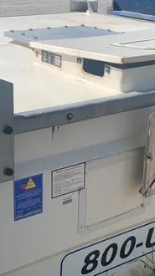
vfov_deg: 33.3
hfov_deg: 19.0
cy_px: 151
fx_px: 461
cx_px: 45
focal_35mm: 63
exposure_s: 1/2257
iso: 25
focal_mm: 4.25
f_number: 1.8
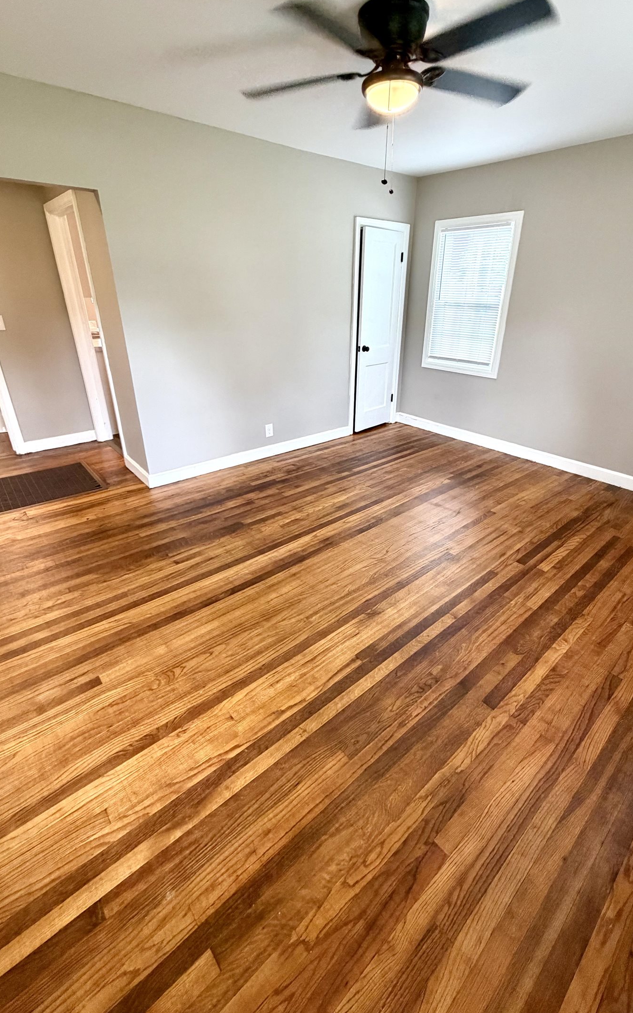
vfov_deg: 97.8
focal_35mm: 16
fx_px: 442
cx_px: 339
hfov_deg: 71.2
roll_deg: -0.9
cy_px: 489
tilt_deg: -24.1
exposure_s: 1/60
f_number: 2.2
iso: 320
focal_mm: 2.22
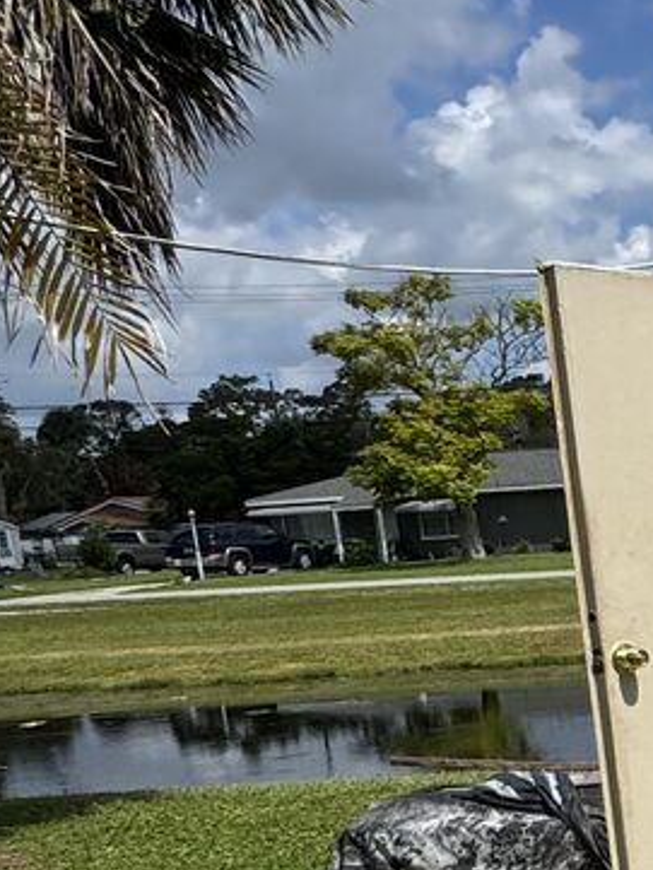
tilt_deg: -8.3
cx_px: 1279
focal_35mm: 62
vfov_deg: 30.5
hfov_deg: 17.5
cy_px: 687
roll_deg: +5.4
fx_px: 1559
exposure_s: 1/3247
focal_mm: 2.22
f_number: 2.2
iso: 50
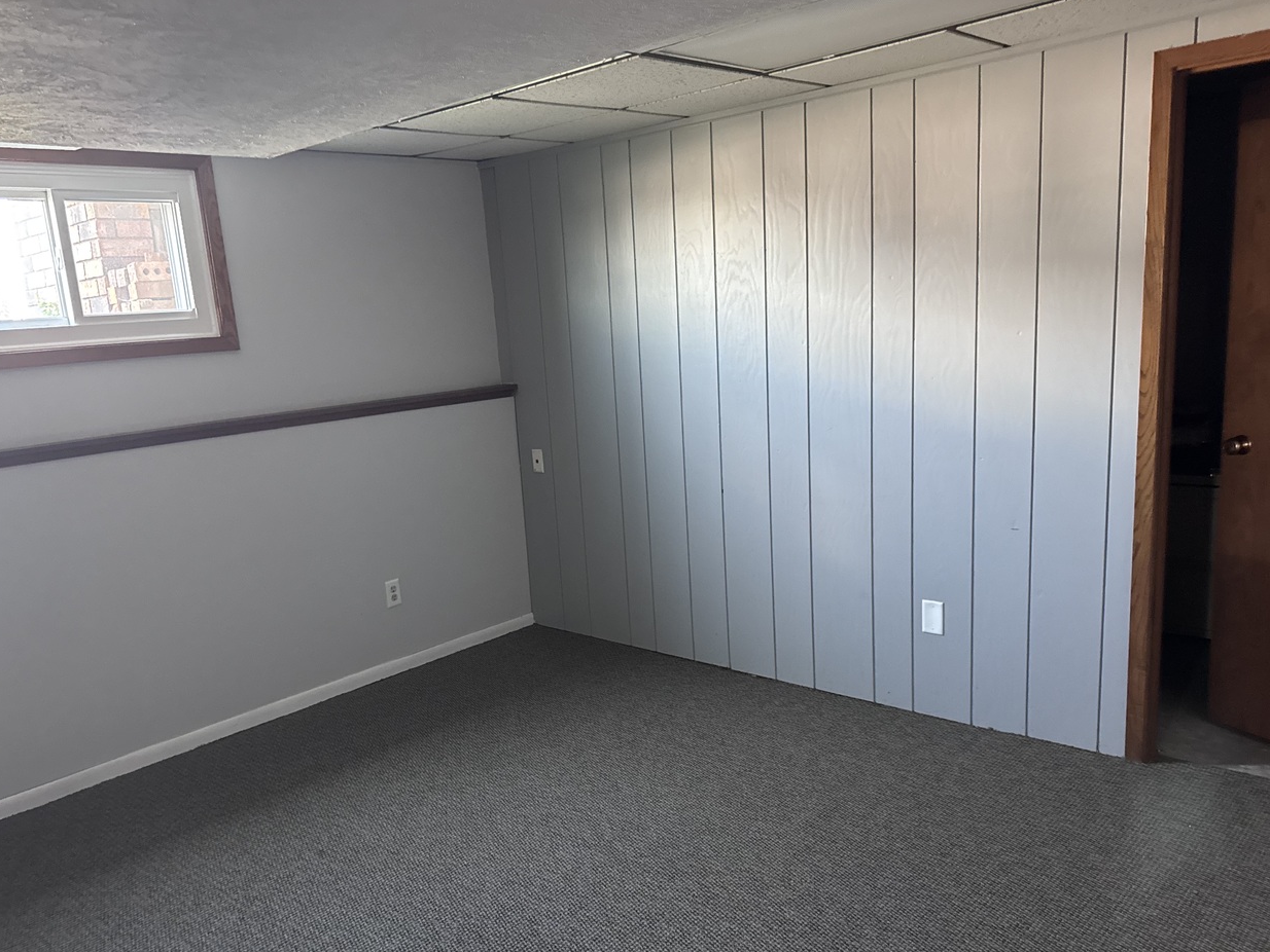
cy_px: 535
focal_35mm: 28
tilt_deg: -10.9
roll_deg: +3.9
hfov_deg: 63.3
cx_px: 578
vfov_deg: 49.6
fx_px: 1027
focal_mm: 6.76
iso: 800
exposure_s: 1/40
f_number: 1.78
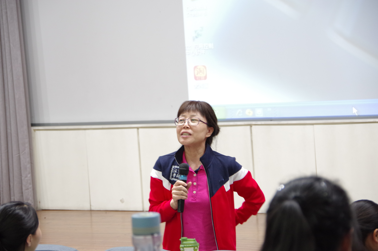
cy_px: 129
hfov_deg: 16.7
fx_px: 1290
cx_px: 182
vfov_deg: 11.1
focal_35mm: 123
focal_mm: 78
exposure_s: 1/15
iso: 1600
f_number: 5.6
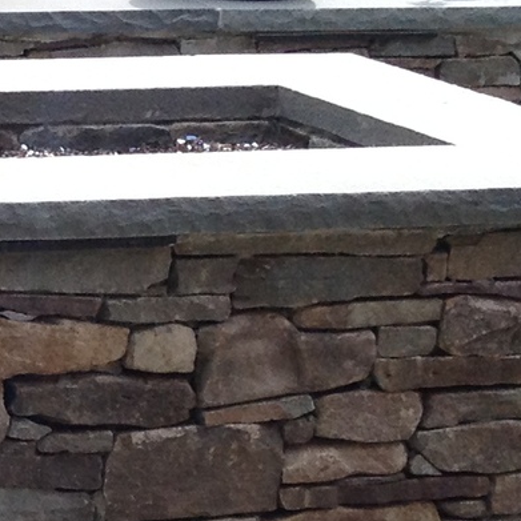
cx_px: -638
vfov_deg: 8.8
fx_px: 3372
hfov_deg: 8.3
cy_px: 250
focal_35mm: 198
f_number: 2.4
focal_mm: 4.28
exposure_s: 1/531
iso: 50
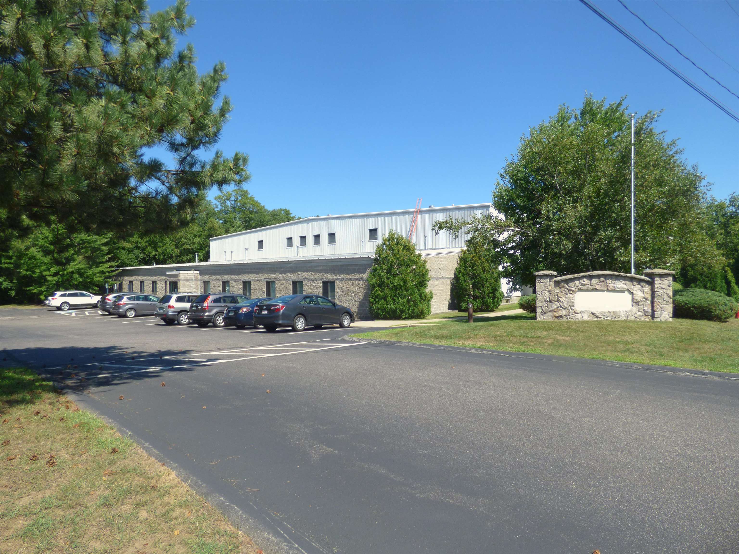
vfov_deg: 66.0
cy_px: 277
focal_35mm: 20
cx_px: 370
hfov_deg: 81.7
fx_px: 427
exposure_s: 1/1300
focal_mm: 3.58
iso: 100
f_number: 2.8
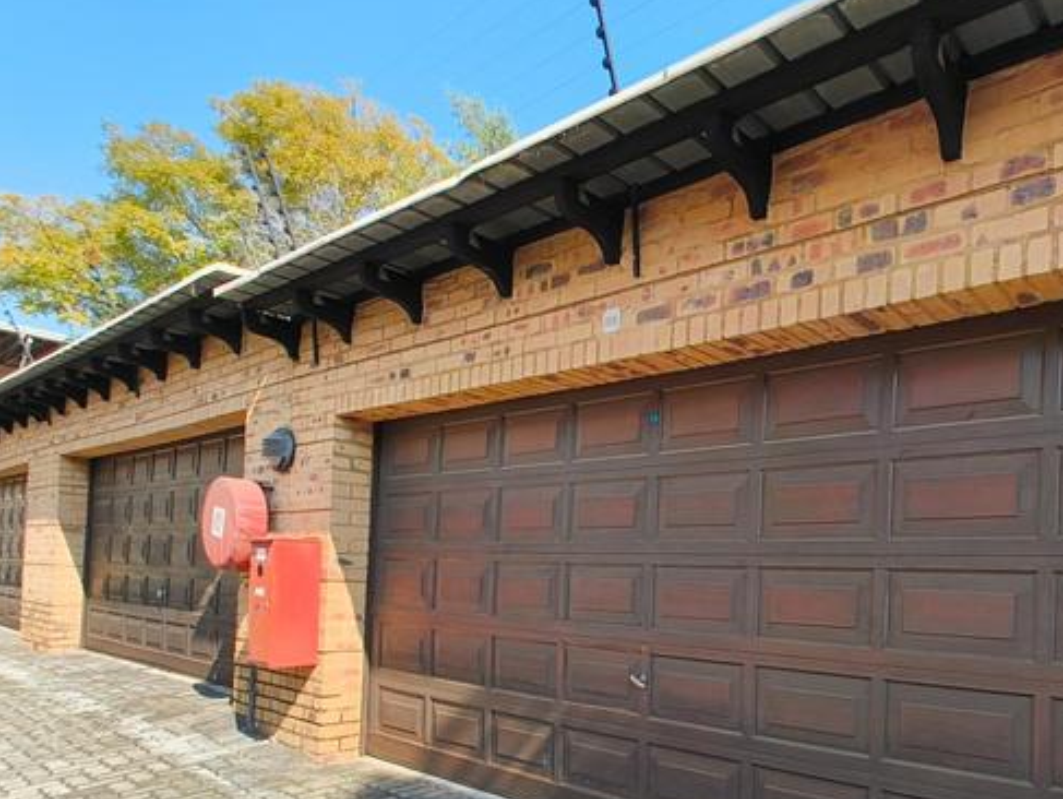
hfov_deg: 69.0
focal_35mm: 23
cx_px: 799
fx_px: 707
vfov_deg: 56.8
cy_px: 572
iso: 100
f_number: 2.2
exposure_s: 1/461
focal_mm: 2.15
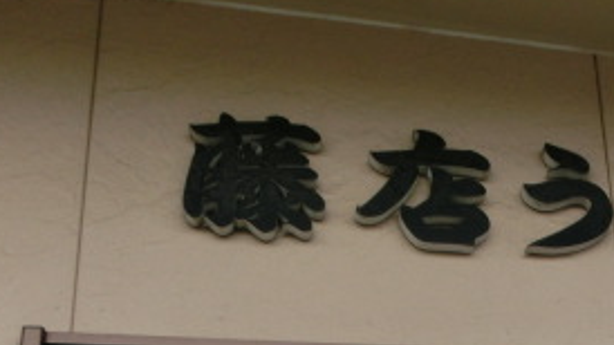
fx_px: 993
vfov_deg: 17.6
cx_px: 578
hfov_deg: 32.3
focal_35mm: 61
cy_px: 522
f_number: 3
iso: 80
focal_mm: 4.24
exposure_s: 1/200
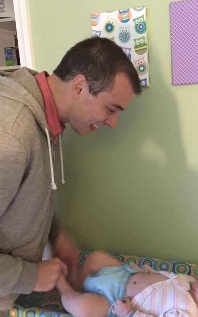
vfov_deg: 47.2
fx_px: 363
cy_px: 159
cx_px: 138
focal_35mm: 42
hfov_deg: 30.2
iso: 640
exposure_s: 1/15
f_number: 2.2
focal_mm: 4.15
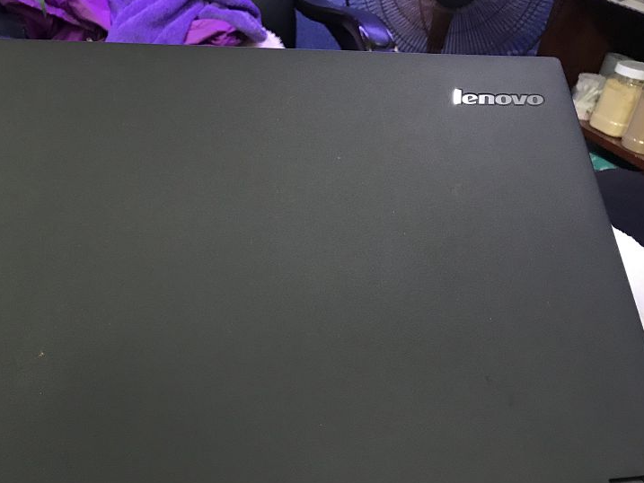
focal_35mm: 40
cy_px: 338
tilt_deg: -35.2
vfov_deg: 35.5
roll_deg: -4.7
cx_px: 211
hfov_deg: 46.0
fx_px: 744
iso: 100
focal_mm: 3.99
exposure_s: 1/10
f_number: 1.8
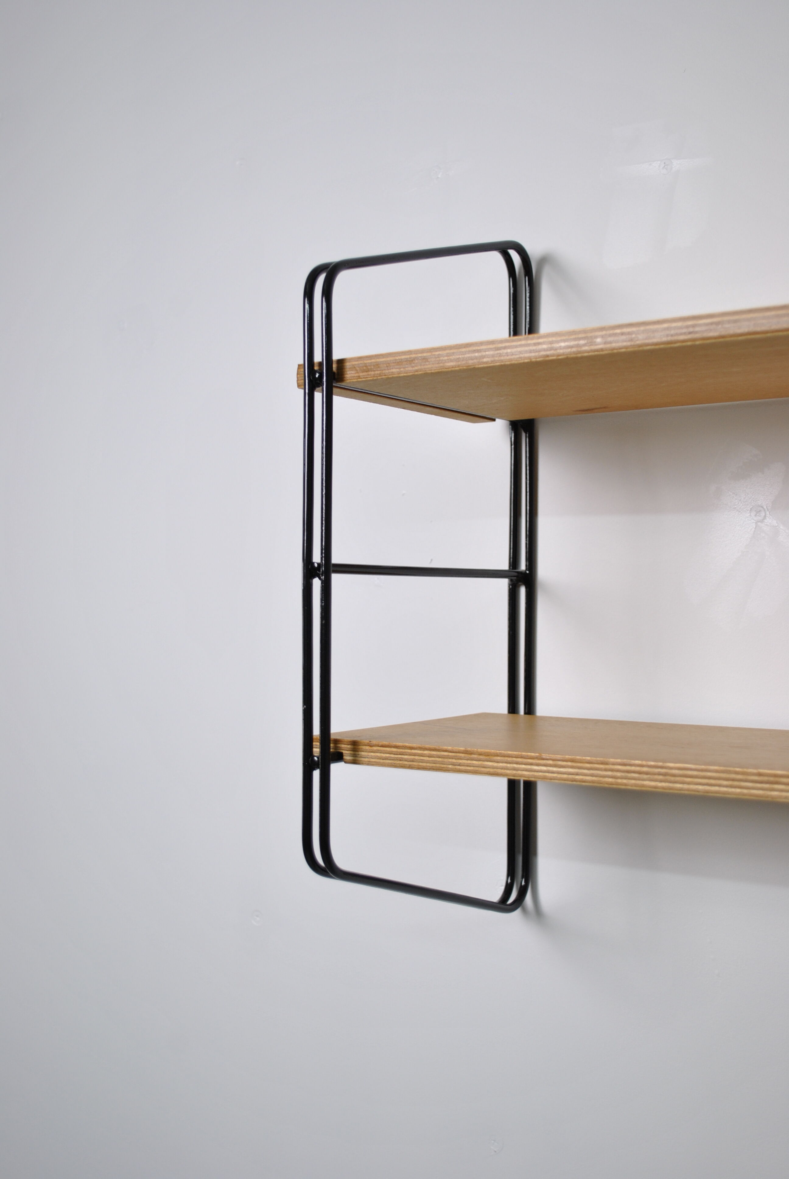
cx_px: 394
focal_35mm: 42
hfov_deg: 32.0
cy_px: 590
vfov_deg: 46.3
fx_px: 1377
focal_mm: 28
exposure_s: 1/40
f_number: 4.5
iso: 200
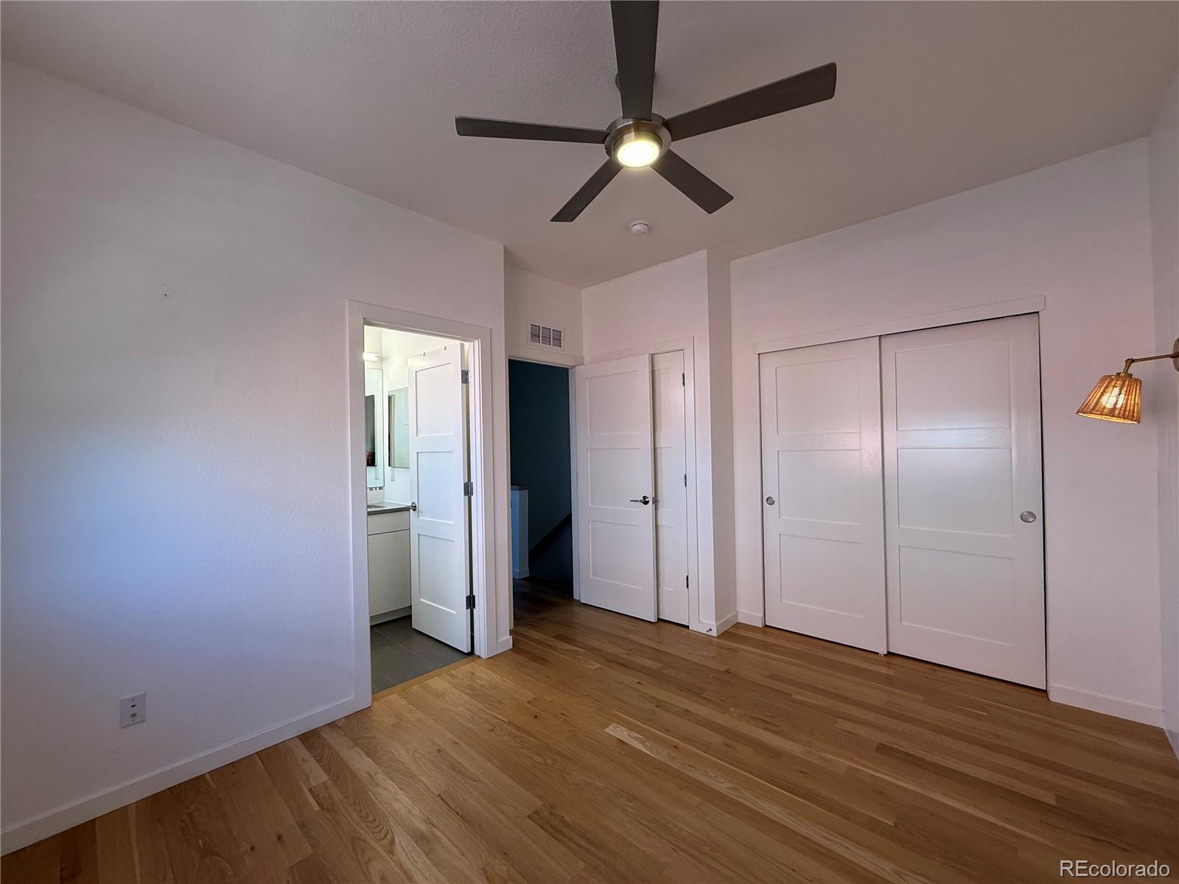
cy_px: 442
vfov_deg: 85.7
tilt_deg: +1.2
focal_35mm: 14
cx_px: 590
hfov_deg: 102.1
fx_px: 477
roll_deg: +0.9
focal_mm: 2.22
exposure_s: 1/120
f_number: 2.2
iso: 100
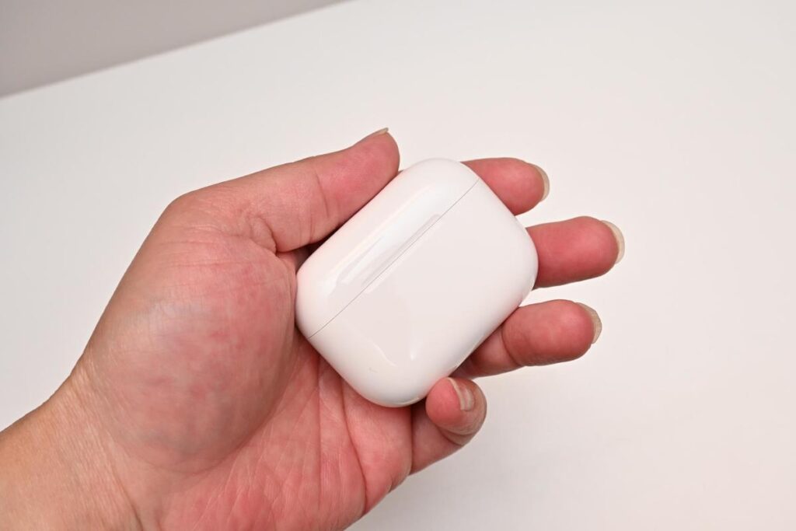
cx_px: 398
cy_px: 266
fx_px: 829
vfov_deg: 35.5
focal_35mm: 38
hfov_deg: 51.3
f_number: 8
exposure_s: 1/200
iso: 400
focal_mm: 25
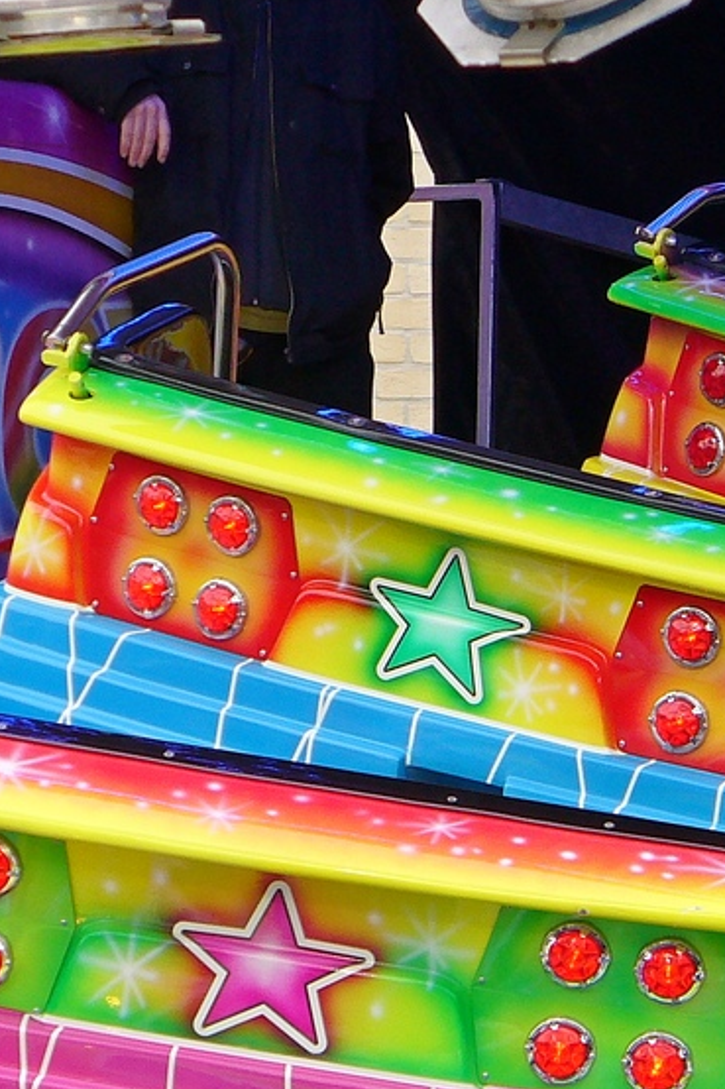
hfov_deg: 3.7
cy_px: 660
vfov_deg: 5.6
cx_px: 633
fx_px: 11123
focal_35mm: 368
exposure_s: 1/100
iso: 80
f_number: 4
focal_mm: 25.9
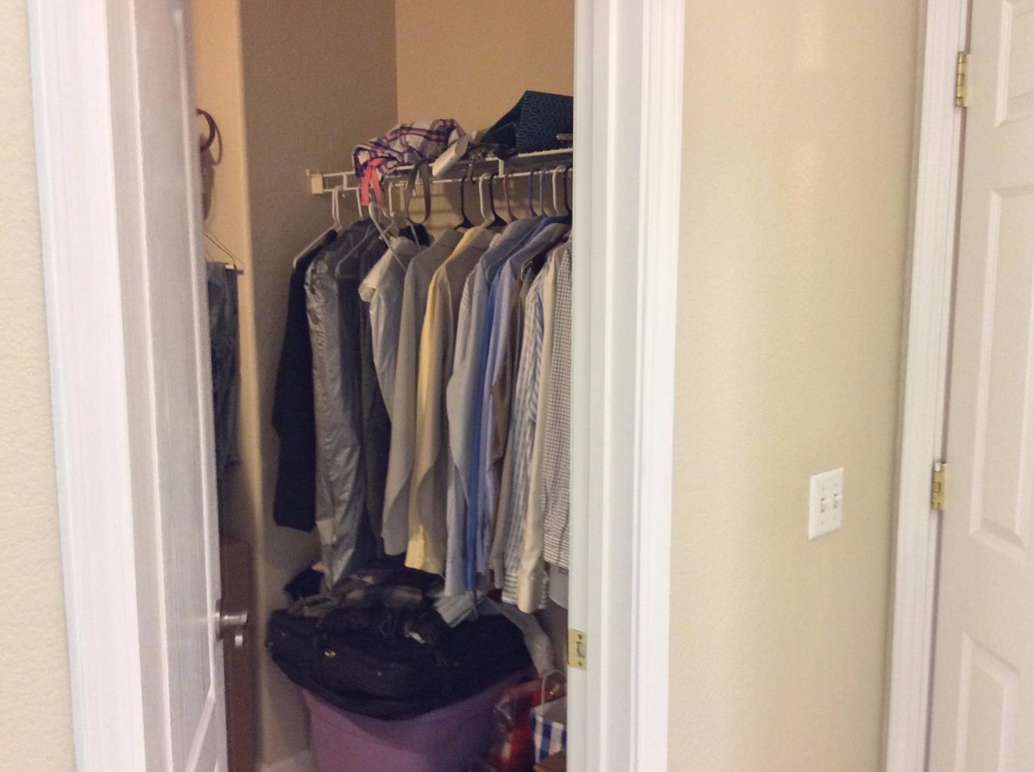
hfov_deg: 52.7
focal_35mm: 35
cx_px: 524
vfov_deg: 40.6
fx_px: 1044
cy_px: 418
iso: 160
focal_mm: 3.3
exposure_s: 1/24
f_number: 2.4
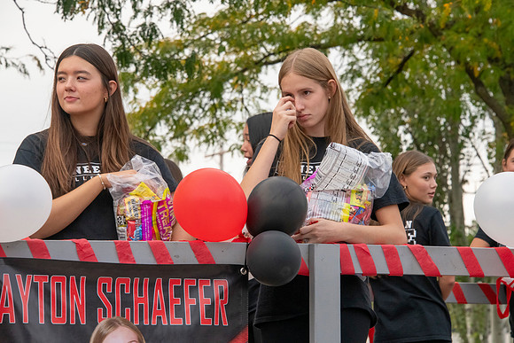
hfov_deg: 12.1
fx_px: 2428
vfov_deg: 8.1
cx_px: 257
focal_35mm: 170
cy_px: 172
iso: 3200
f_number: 11
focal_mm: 170
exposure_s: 1/500
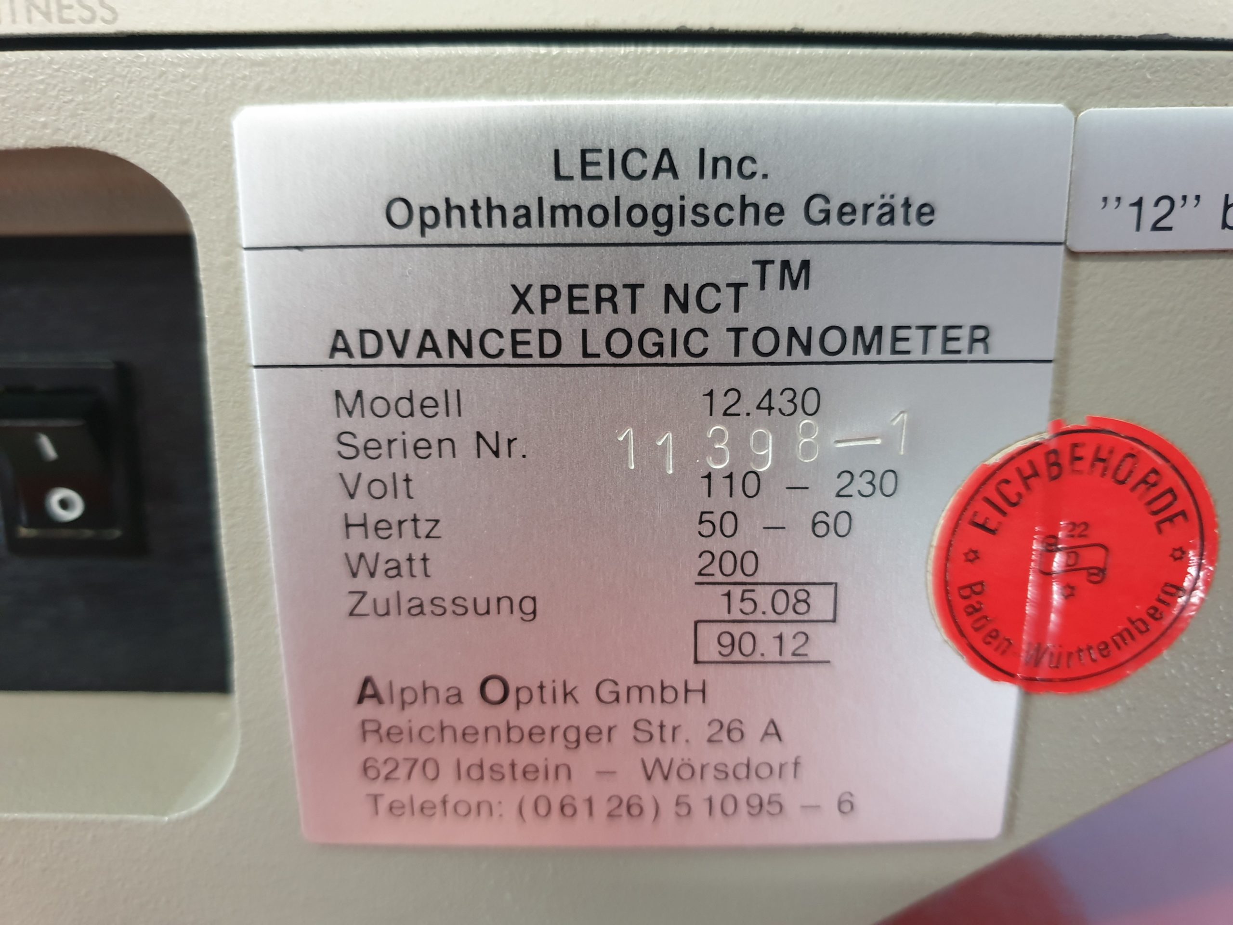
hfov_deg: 67.3
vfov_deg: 53.1
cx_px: 616
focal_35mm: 26
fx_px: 926
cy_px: 462
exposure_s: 1/20
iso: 320
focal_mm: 4.3
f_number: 1.5
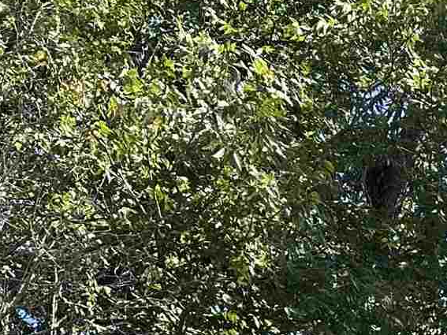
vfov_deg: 10.2
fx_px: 1678
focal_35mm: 130
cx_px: 703
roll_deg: +0.7
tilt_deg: +7.4
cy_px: 747
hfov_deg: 14.1
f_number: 1.78
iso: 80
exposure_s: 1/1144
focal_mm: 6.86
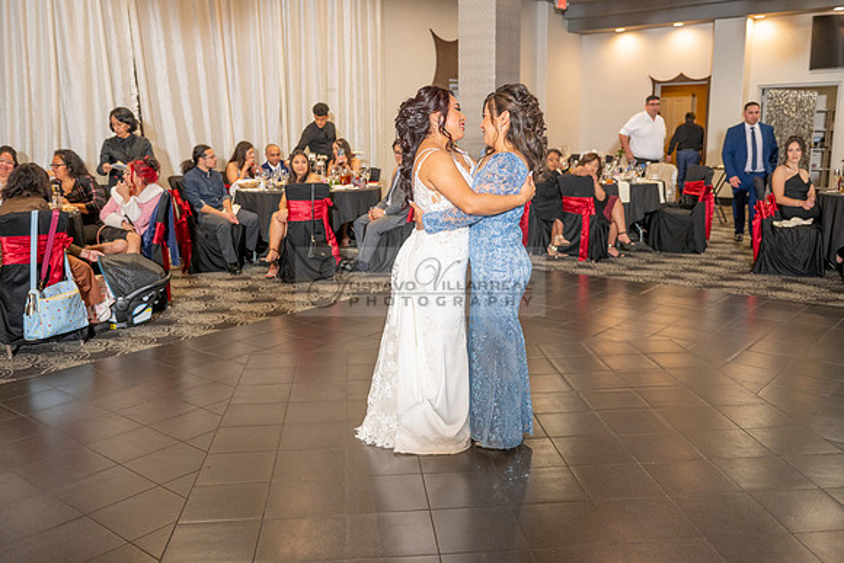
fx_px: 750
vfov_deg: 41.1
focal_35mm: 32
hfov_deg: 58.7
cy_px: 282
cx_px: 422
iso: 800
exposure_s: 1/125
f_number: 3.5
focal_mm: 32
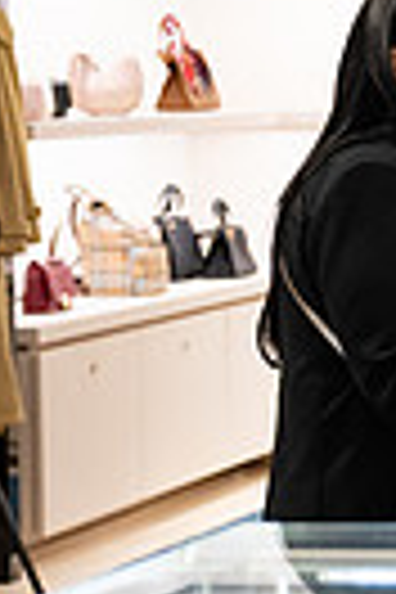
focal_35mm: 194
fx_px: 3201
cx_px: 1238
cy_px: 292
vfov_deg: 10.6
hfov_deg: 6.4
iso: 1000
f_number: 3.2
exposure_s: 1/160
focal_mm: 44
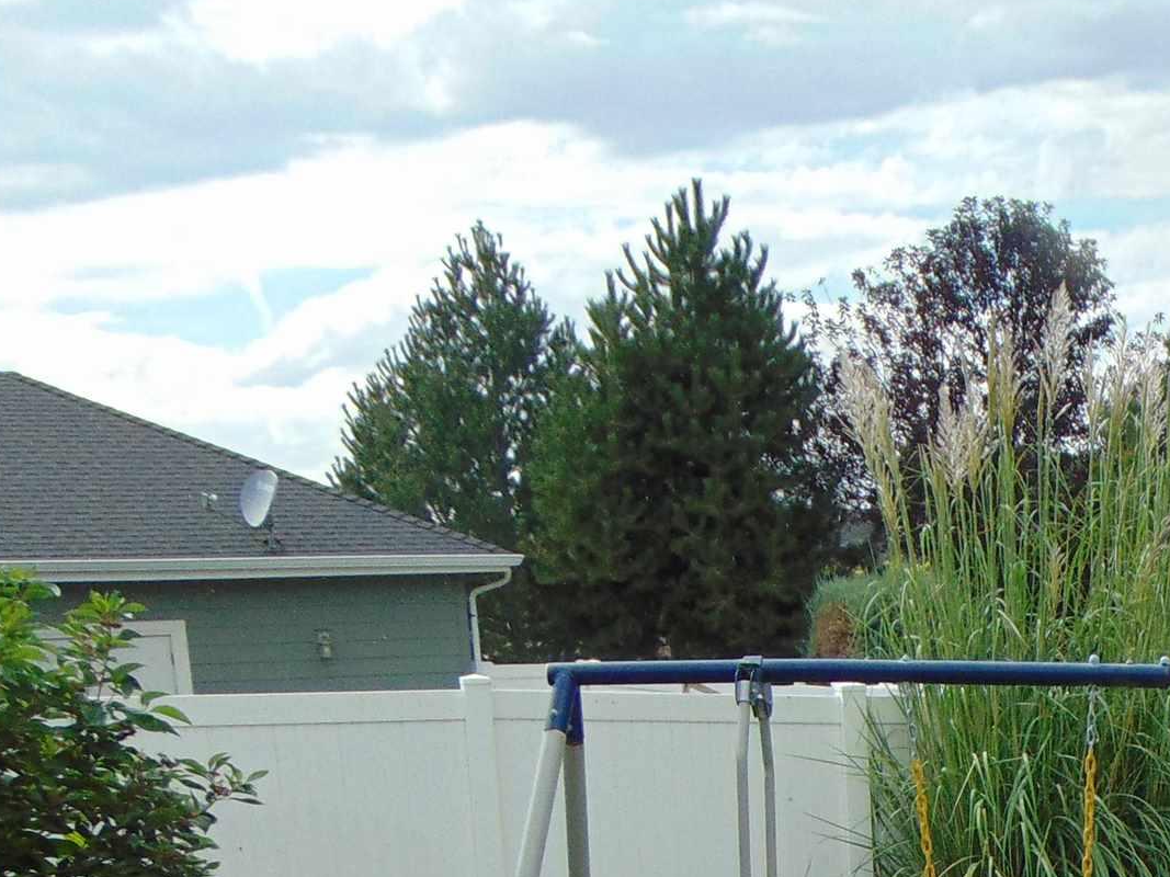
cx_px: 1162
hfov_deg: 25.7
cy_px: 1181
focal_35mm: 72
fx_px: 2433
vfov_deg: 18.8
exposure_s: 1/800
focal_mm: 4.5
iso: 80
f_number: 3
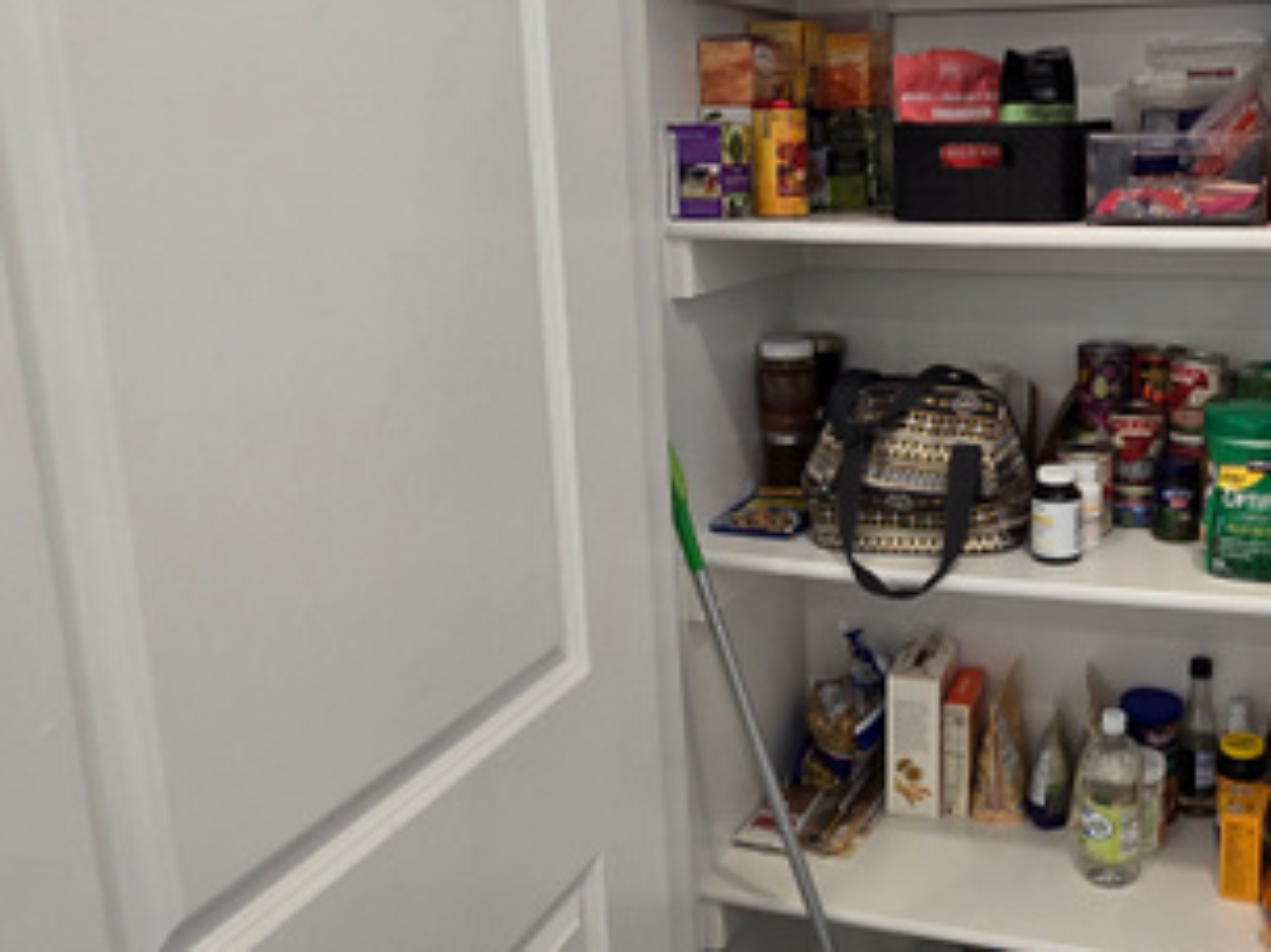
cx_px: 935
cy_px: 407
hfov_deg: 53.2
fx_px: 1211
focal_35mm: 33
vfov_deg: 42.8
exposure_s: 1/60
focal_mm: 2.2
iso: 80
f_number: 2.2
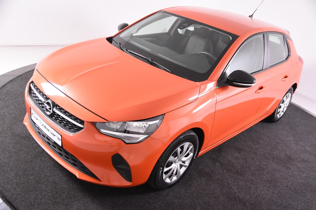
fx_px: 316
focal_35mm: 36
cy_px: 105
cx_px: 158
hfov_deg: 53.1
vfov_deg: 36.9
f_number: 3.5
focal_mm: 24
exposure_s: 1/50
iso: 1600
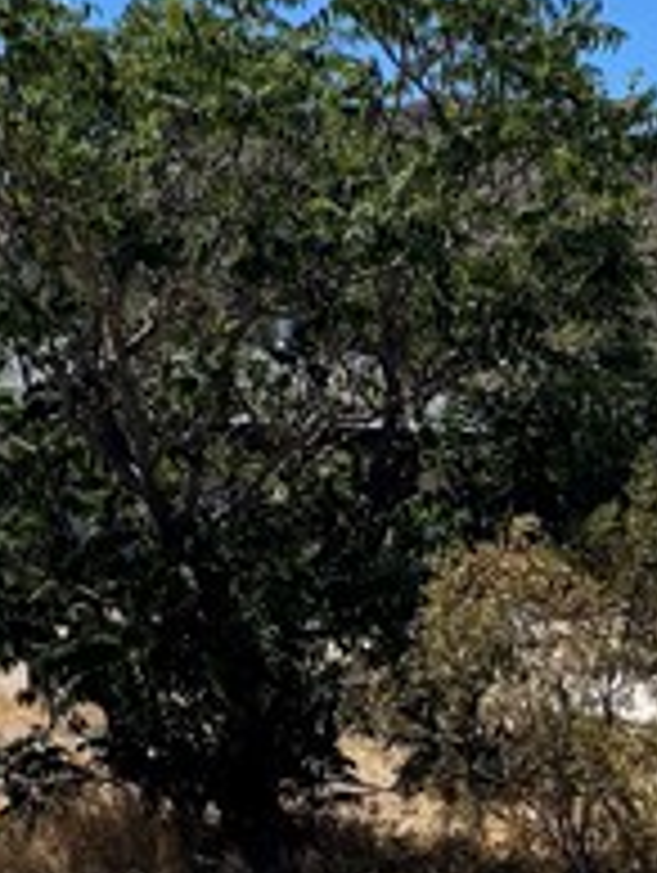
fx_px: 3459
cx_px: -814
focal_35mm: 137
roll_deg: -2.0
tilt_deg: +1.9
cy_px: 333
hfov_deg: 9.8
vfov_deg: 14.4
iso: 50
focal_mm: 5.96
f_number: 1.6
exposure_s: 1/5348
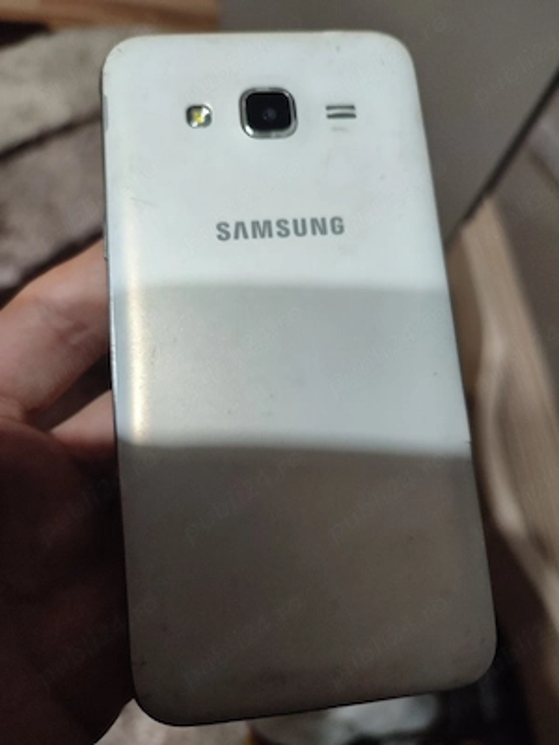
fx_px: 538
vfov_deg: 69.4
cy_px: 372
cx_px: 280
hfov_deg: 54.9
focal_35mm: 25
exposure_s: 1/30
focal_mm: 6.04
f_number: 1.9
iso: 415
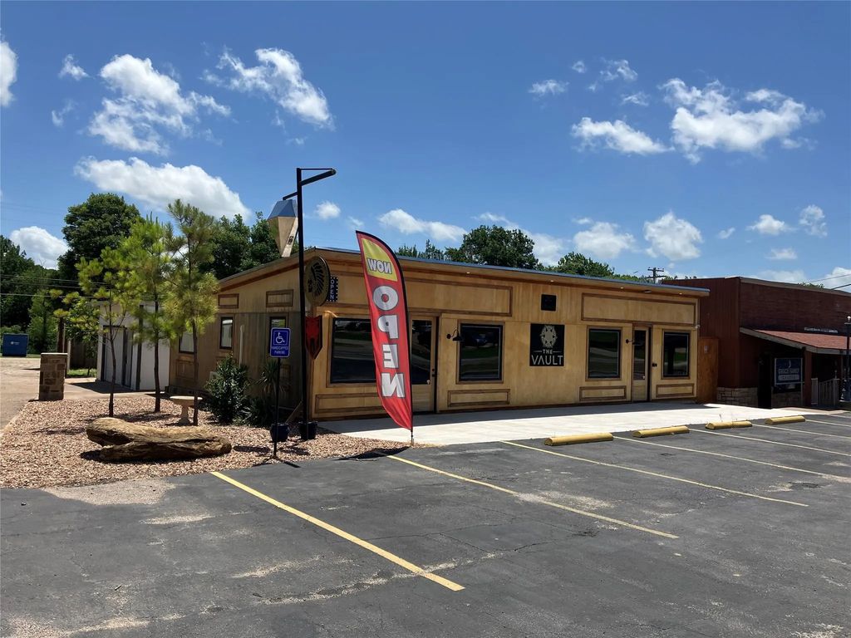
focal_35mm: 28
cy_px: 319
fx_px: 688
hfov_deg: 63.4
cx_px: 426
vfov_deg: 49.7
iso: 32
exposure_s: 1/2825
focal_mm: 3.99
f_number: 1.8
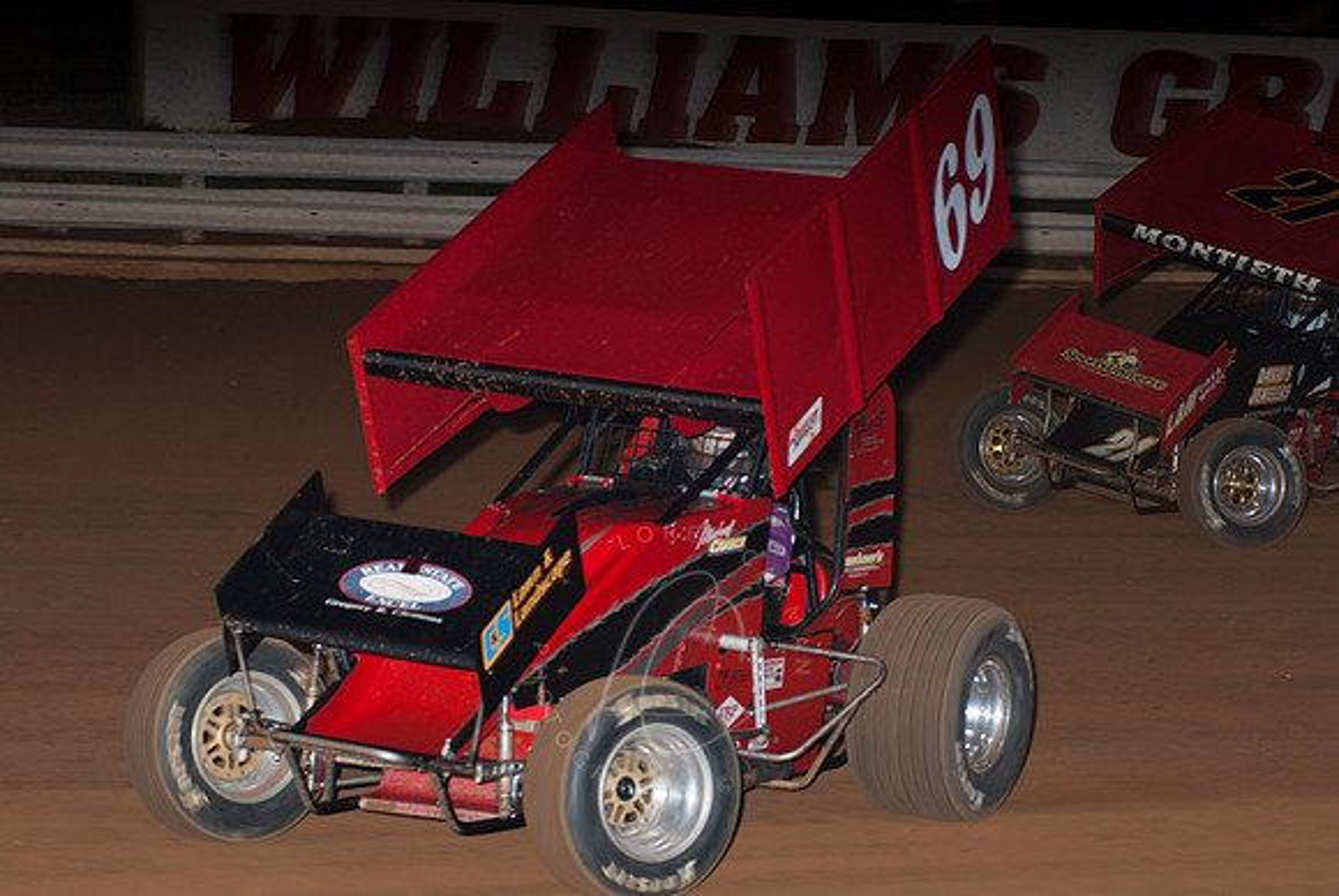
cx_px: 670
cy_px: 448
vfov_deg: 11.4
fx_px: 4468
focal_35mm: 120
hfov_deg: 17.0
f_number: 4
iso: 200
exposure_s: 1/400
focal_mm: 80
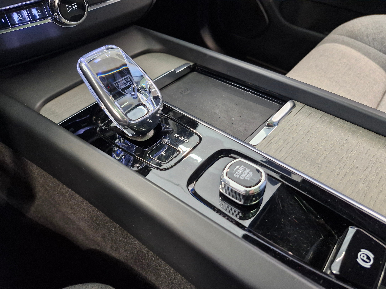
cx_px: 193
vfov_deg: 58.9
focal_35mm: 23
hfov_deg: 73.9
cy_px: 144
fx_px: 256
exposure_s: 1/50
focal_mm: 5.54
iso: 500
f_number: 1.8
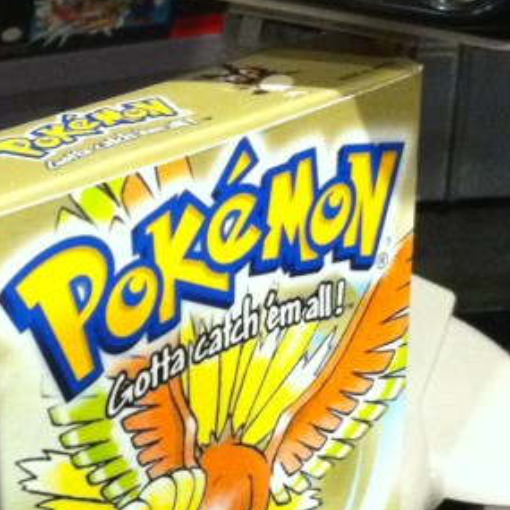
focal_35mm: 111
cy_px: 346
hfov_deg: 15.6
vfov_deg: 15.7
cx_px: 154
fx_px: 1850
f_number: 2.8
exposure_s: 1/15
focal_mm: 3.85
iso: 800
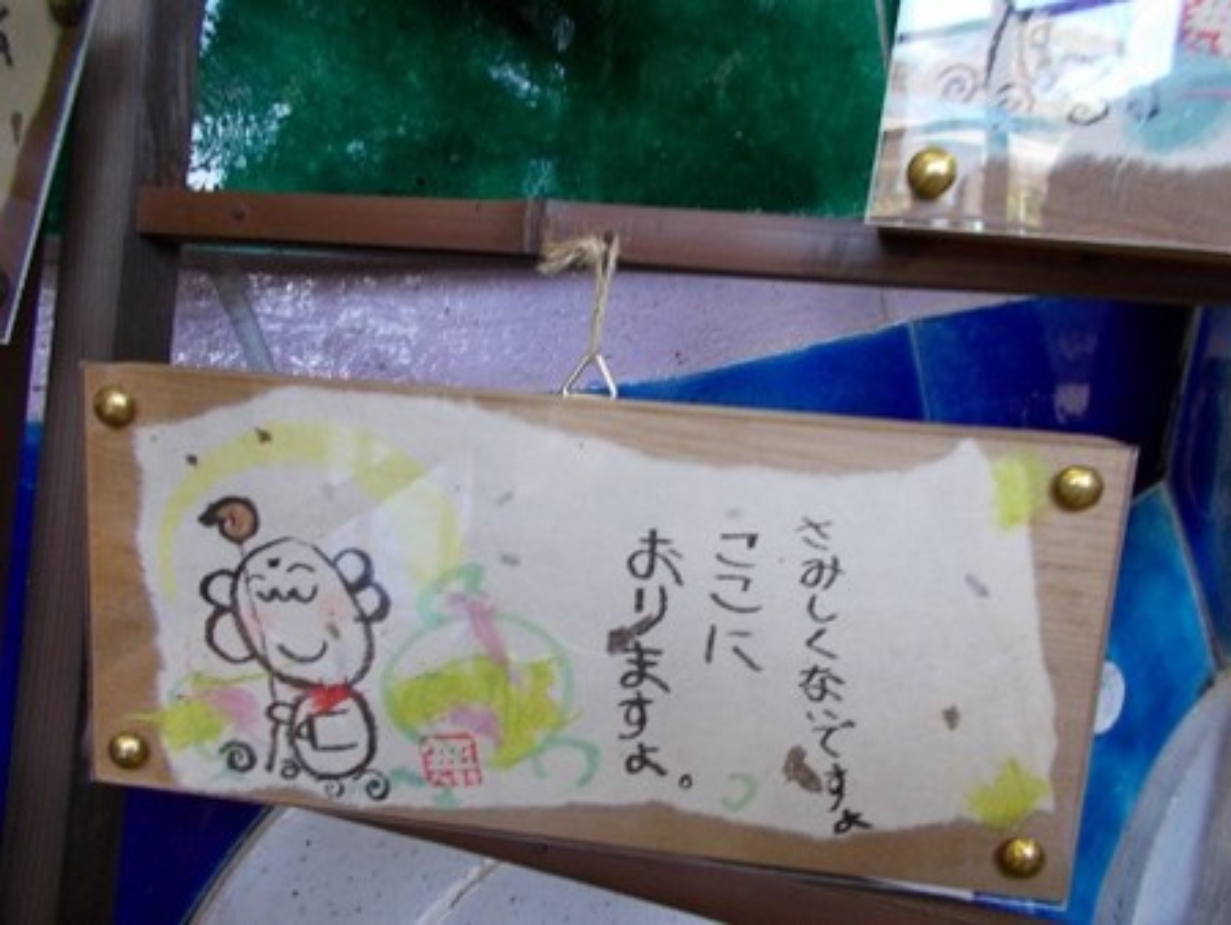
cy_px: 462
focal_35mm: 26
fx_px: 925
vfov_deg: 53.1
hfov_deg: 67.3
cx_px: 616
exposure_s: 1/25
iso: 160
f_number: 3.2
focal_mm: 4.6
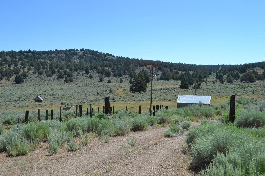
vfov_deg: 36.9
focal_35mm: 36
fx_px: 265
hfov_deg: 53.1
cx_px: 132
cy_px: 88
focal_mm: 24
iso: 100
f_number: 7.1
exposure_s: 1/200
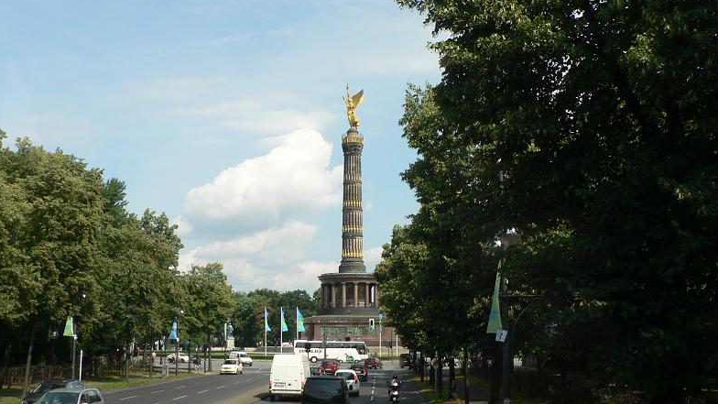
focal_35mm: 40
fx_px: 762
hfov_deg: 50.5
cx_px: 356
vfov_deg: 29.7
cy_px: 211
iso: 80
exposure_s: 1/400
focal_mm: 6
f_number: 5
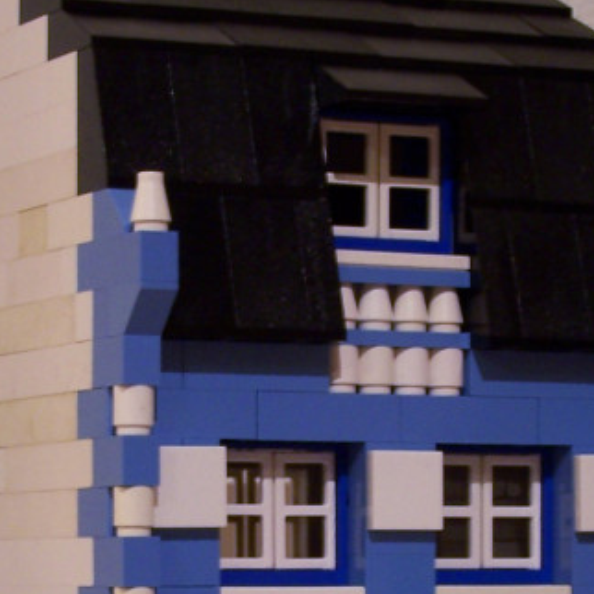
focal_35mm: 166
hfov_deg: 10.5
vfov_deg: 10.4
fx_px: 3223
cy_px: 675
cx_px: 249
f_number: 3.1
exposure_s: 1/2
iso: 80
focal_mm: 9.8
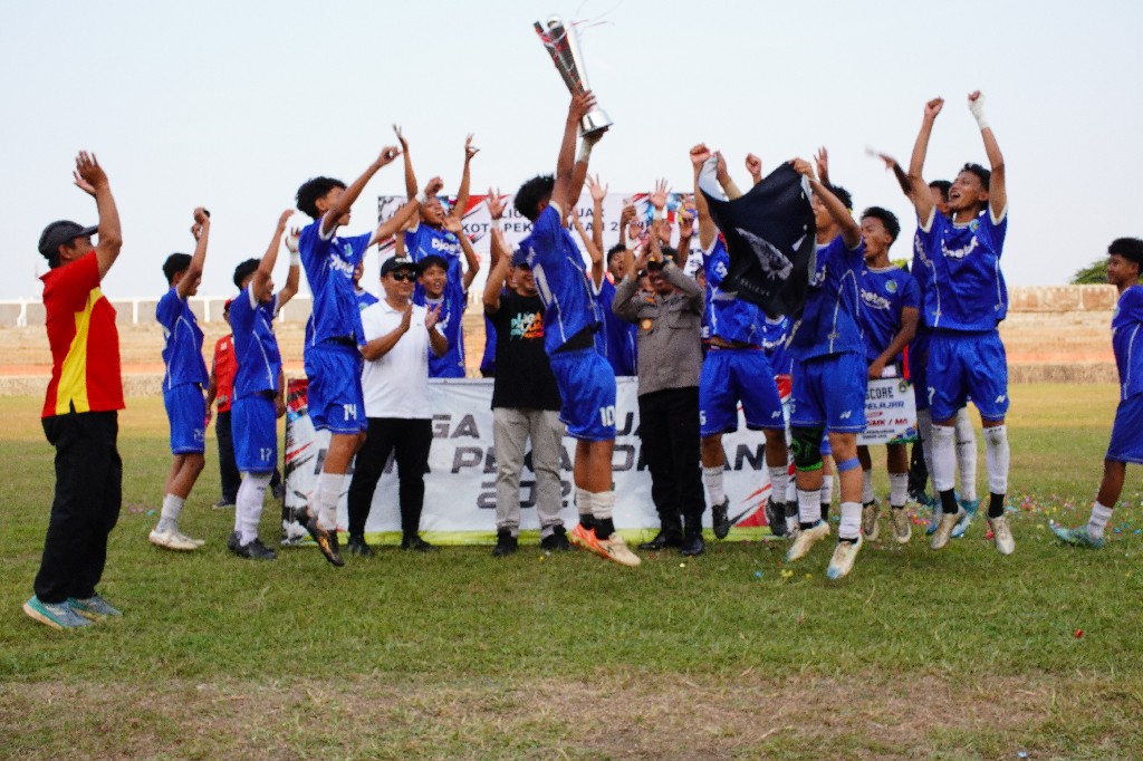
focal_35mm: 38
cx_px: 572
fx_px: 1190
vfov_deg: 35.5
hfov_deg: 51.3
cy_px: 380
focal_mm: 25
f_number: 16
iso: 500
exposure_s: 1/160
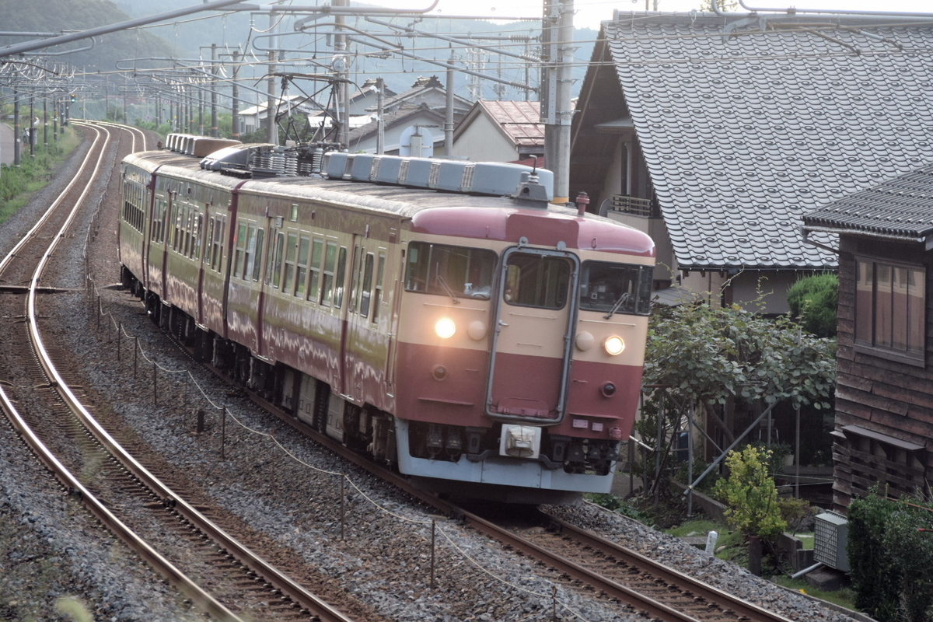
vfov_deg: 9.3
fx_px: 3809
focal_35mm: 147
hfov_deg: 14.0
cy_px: 311
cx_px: 466
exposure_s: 1/250
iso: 1000
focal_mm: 98
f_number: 5
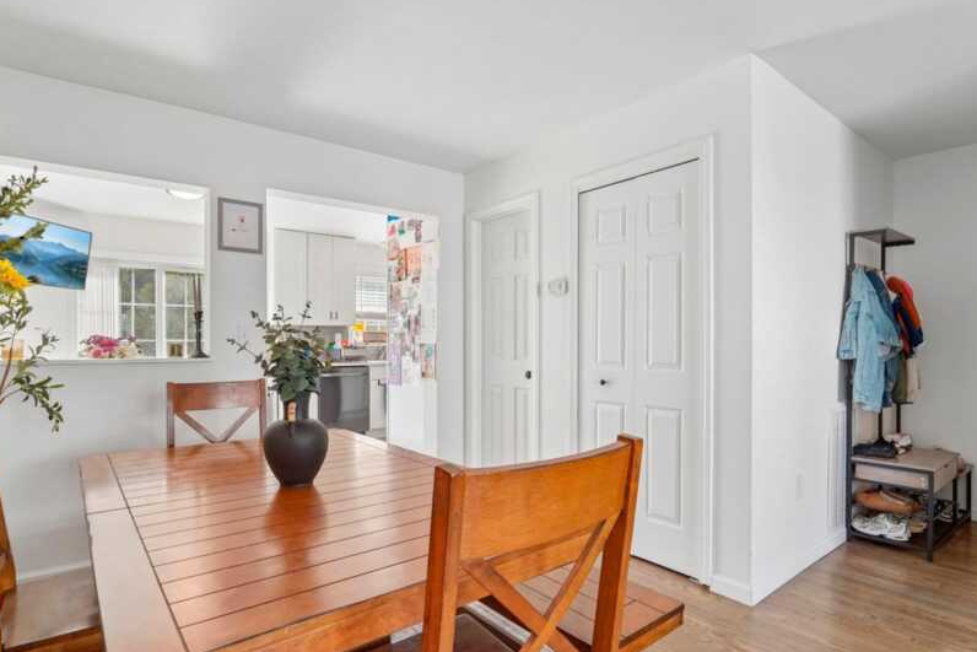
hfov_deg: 89.9
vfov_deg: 67.3
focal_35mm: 18
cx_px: 461
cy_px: 347
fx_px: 489
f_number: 8
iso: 400
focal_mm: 14
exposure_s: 1/30
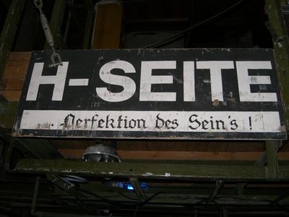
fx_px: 317
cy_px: 108
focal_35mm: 38
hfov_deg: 49.0
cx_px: 144
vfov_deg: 37.7
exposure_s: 1/60
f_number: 2.8
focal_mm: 7.9
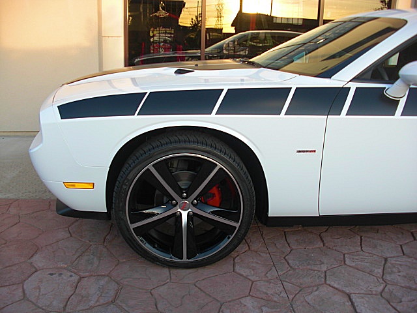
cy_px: 156
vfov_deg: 39.7
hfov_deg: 51.4
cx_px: 208
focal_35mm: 36
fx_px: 434
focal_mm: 6.3
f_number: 2.8
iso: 50
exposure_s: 1/80
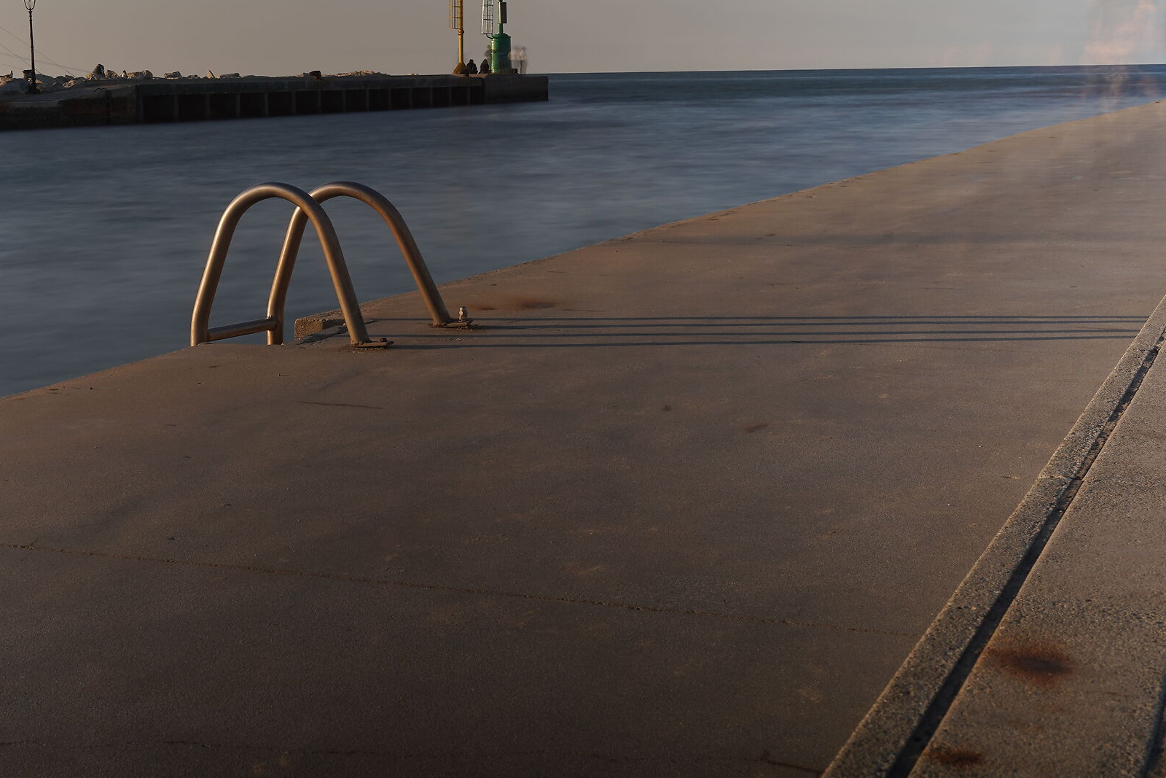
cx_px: 341
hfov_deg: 33.0
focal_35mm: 60
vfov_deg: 22.5
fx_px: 1943
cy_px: 249
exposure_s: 15
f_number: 18
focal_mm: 40
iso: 100
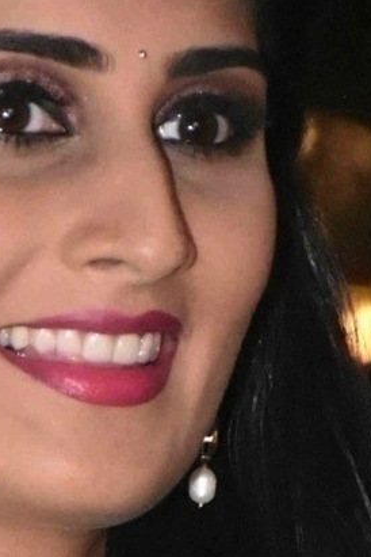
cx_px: 91
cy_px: 640
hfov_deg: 1.9
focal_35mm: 729
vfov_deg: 2.8
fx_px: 11261
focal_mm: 95
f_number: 6.3
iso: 10000
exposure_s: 1/125
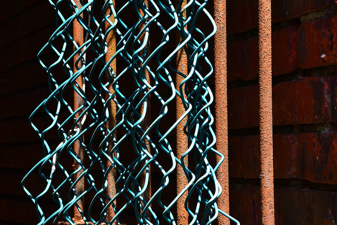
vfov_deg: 10.8
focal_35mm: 127
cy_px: 112
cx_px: 168
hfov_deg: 16.1
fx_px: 1189
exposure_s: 1/125
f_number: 16
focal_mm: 85
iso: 900
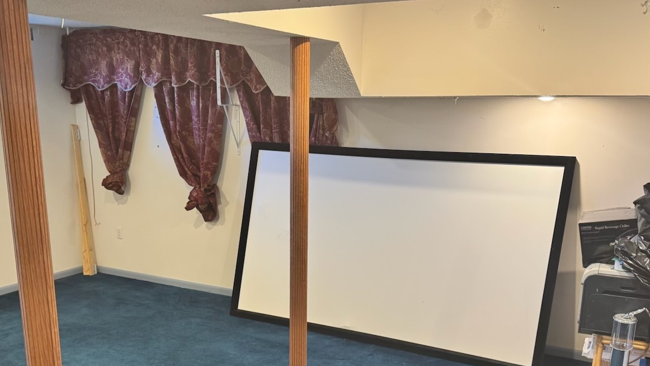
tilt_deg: -15.4
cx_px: 314
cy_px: 280
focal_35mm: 36
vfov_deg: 32.2
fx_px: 621
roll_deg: -0.9
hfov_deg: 55.3
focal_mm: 6.76
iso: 250
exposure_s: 1/60
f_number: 1.78
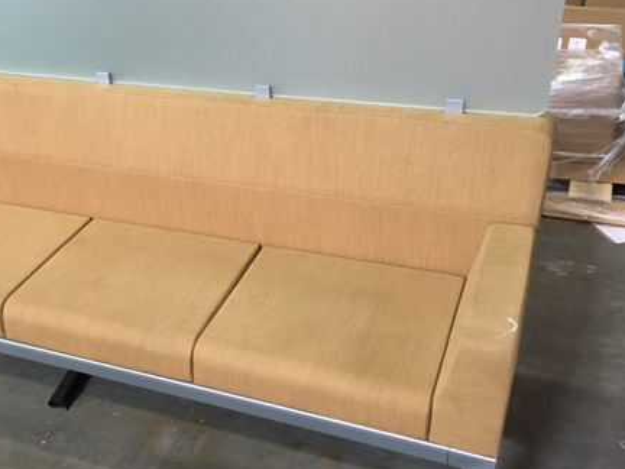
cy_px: 269
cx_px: 194
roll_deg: +4.2
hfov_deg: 43.1
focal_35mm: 43
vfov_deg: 33.5
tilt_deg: -31.3
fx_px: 776
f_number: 2.2
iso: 200
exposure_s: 1/17
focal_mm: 4.15
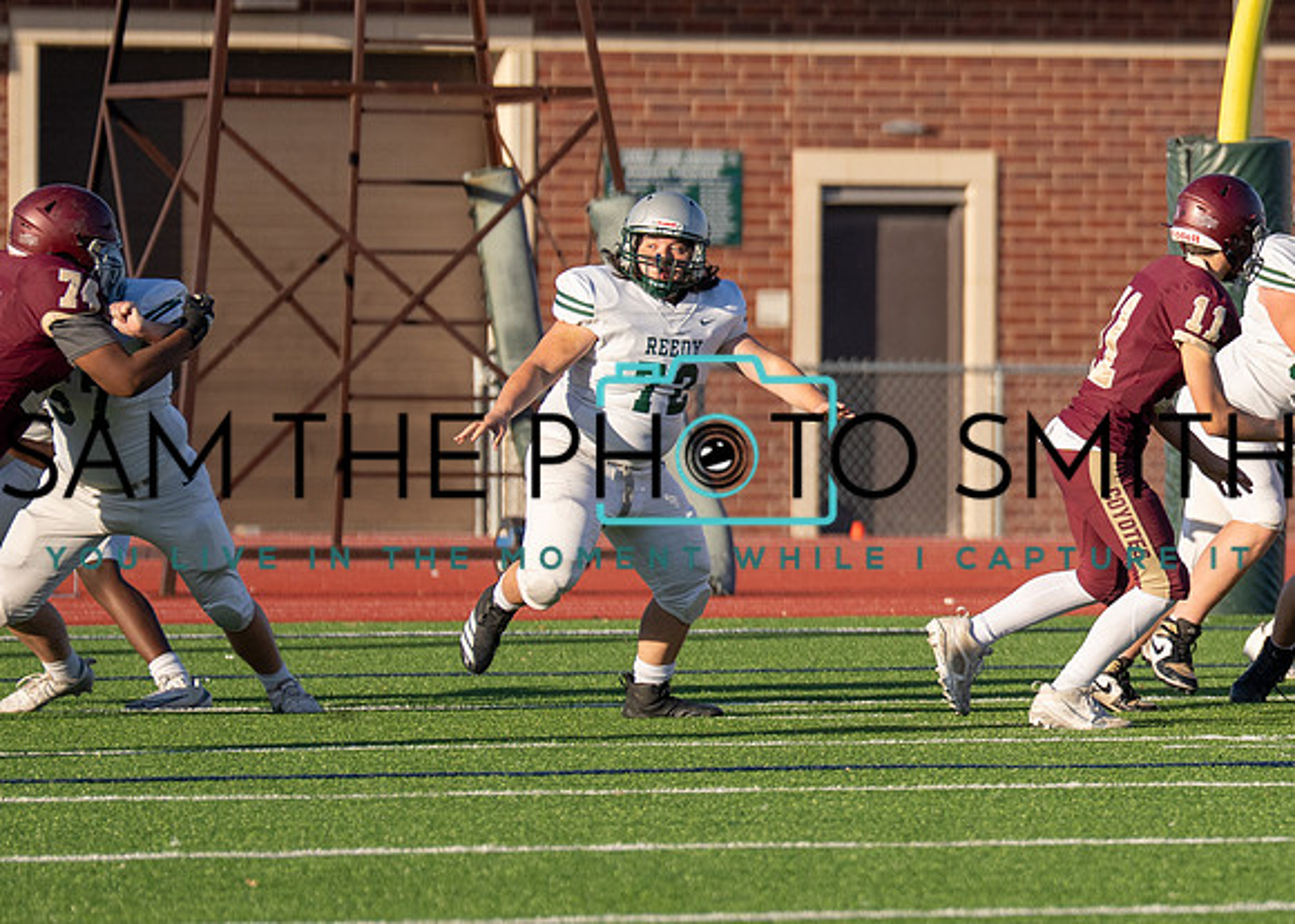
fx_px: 19700
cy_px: 400
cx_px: 1365
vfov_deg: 2.7
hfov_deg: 3.8
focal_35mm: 536
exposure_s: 1/3200
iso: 160
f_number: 2.8
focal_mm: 200
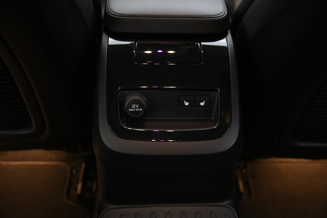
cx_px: 164
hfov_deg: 50.7
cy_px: 109
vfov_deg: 35.0
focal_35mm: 38
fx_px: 345
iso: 2000
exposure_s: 1/10
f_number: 4
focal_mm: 38
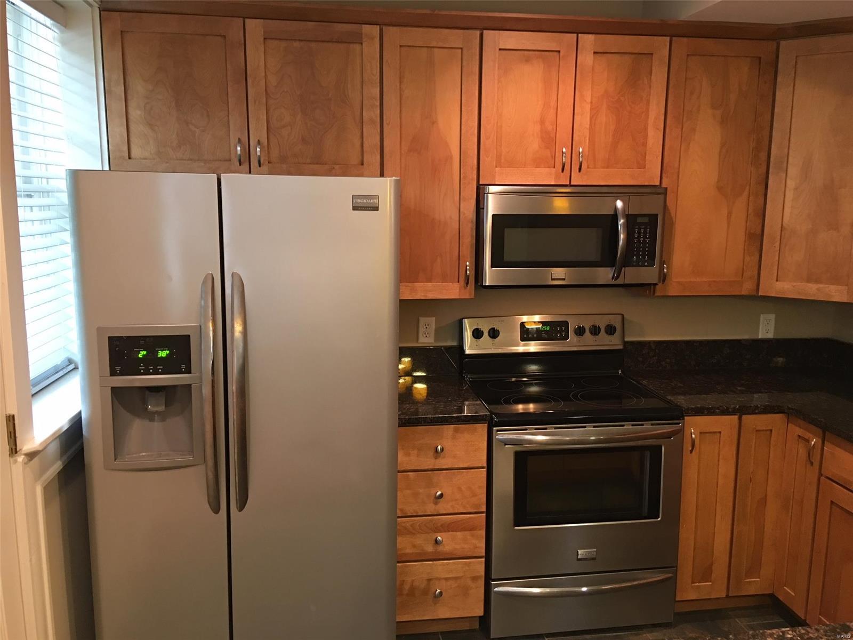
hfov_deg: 61.7
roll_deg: +0.0
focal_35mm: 29
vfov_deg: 48.2
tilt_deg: -8.5
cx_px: 426
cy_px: 320
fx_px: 715
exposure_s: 1/8
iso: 80
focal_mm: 4.15
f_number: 2.2
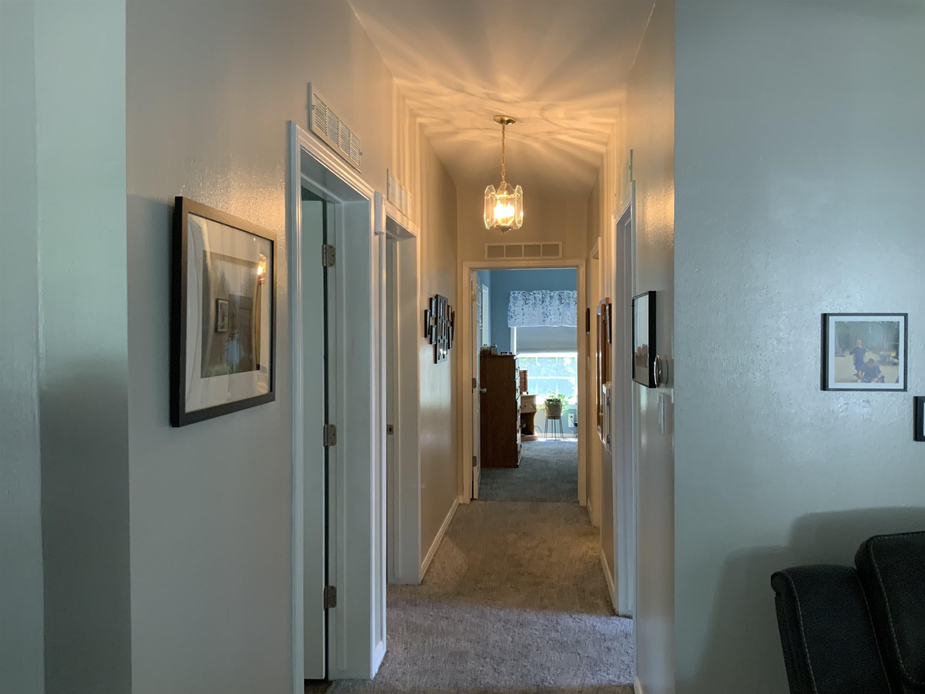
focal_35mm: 29
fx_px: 775
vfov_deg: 48.2
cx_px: 462
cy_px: 347
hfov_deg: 61.7
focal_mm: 3
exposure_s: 1/60
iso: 200
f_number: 1.8
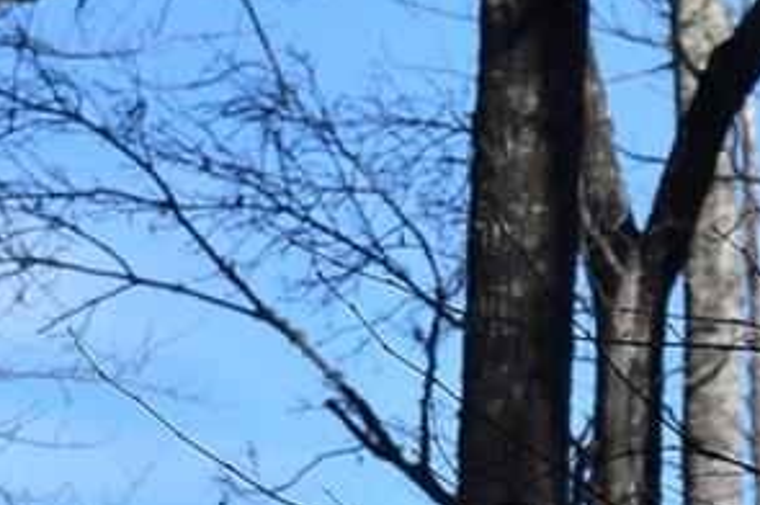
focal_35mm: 573
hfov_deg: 3.6
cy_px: 962
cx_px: 858
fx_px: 12093
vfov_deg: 2.4
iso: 200
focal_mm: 55
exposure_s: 1/400
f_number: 10
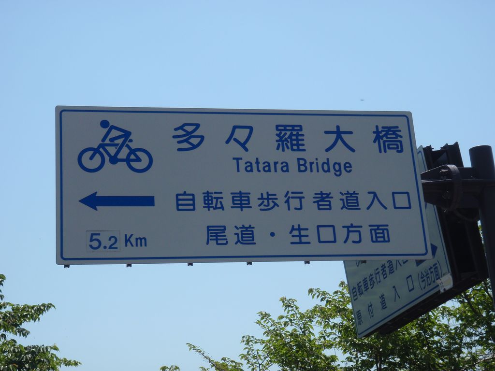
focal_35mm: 65
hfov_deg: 29.8
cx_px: 248
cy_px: 186
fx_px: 929
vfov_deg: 22.6
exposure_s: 1/400
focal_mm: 11.76
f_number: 5.6
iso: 64
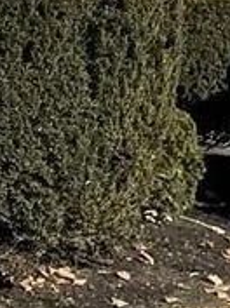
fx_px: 1787
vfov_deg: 9.0
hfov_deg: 6.3
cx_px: -627
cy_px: -410
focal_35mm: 201
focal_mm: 4.2
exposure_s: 1/4831
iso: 32
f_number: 1.6
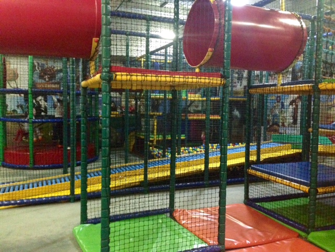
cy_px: 126
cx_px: 168
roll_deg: -1.3
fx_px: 319
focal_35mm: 33
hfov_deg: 55.4
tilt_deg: -3.2
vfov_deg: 42.9
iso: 800
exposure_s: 1/15
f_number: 2.4
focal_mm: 4.12
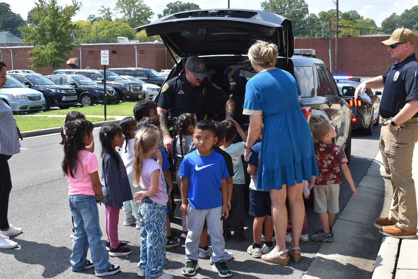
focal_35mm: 45
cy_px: 140
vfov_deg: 29.9
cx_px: 209
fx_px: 523
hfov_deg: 43.6
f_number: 9
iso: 200
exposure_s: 1/320
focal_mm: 30
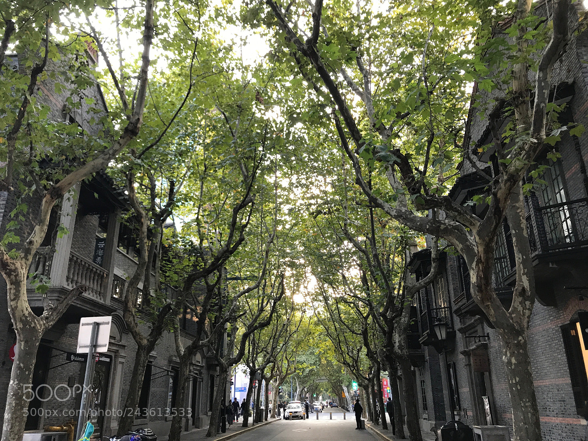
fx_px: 476
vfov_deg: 49.7
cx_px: 294
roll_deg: +0.0
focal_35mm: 28
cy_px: 220
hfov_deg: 63.4
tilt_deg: +20.9
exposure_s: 1/33
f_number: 1.8
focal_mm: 3.99
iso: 25
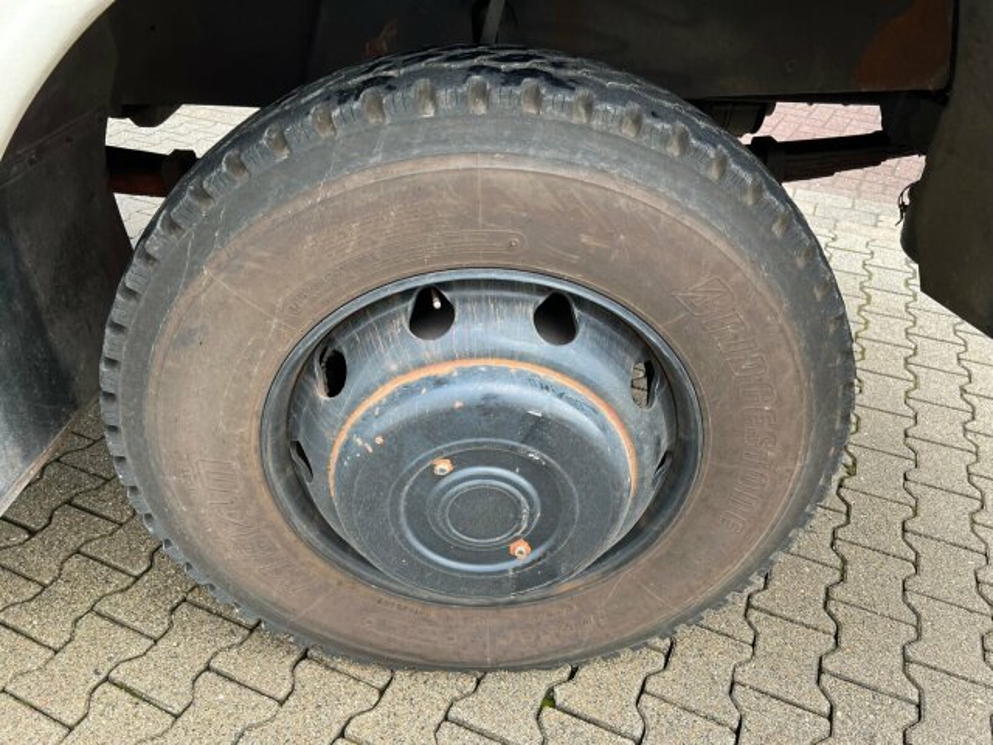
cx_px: 496
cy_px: 372
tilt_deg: -34.7
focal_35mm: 26
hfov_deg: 67.3
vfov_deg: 53.1
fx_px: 746
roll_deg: -0.5
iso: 80
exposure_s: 1/121
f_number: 1.5
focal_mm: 5.7
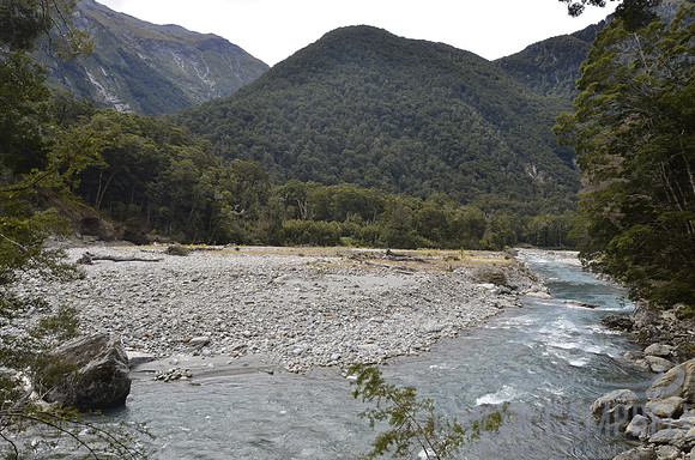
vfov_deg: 47.7
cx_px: 348
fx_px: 520
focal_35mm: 27
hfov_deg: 67.5
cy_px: 230
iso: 125
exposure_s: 1/250
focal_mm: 18
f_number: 8
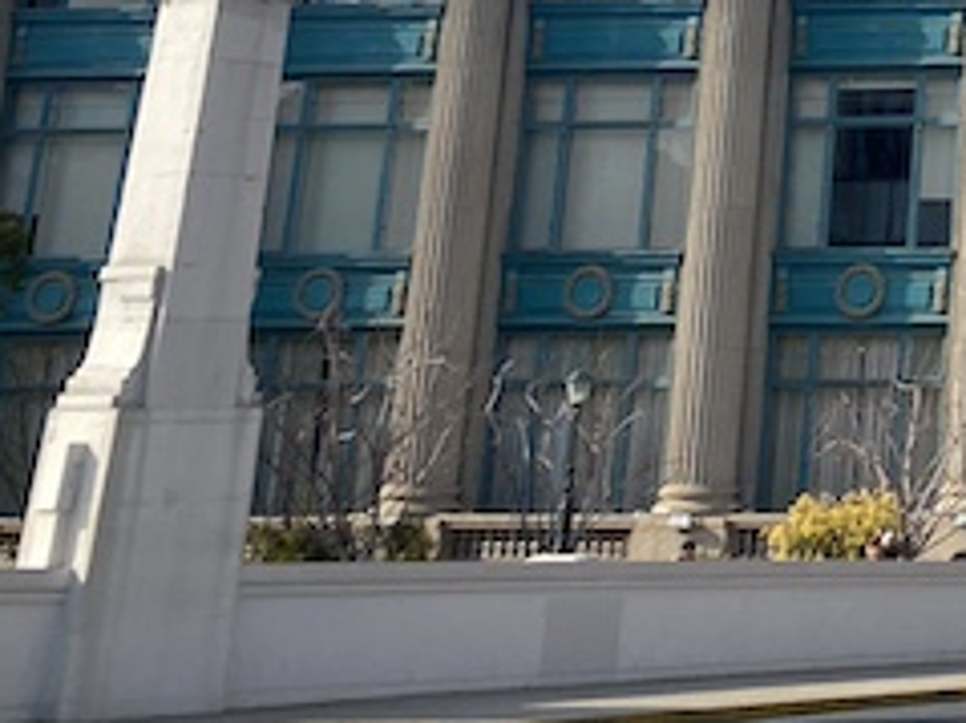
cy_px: -464
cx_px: 1471
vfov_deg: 15.2
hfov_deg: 19.5
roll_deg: +0.3
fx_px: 2427
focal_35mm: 87
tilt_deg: +17.7
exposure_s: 1/2513
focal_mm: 4.25
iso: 32
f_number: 1.8
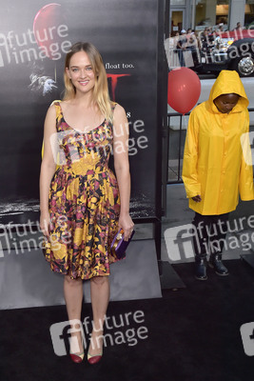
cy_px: 190
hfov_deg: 36.9
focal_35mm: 36
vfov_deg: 53.1
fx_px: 381
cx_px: 127
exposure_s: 1/320
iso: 640
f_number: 6.3
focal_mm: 36
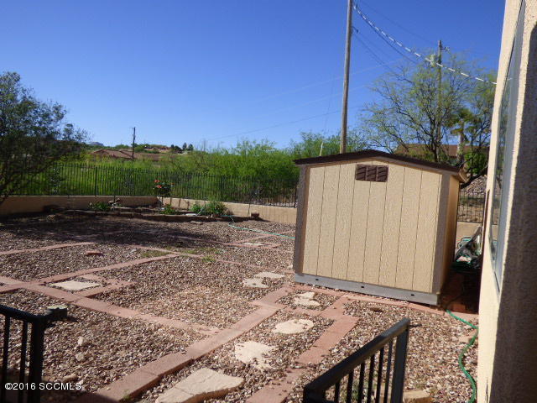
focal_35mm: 29
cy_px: 202
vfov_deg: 48.2
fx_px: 450
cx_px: 268
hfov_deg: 61.7
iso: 100
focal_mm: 5.04
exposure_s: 1/1600
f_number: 3.2
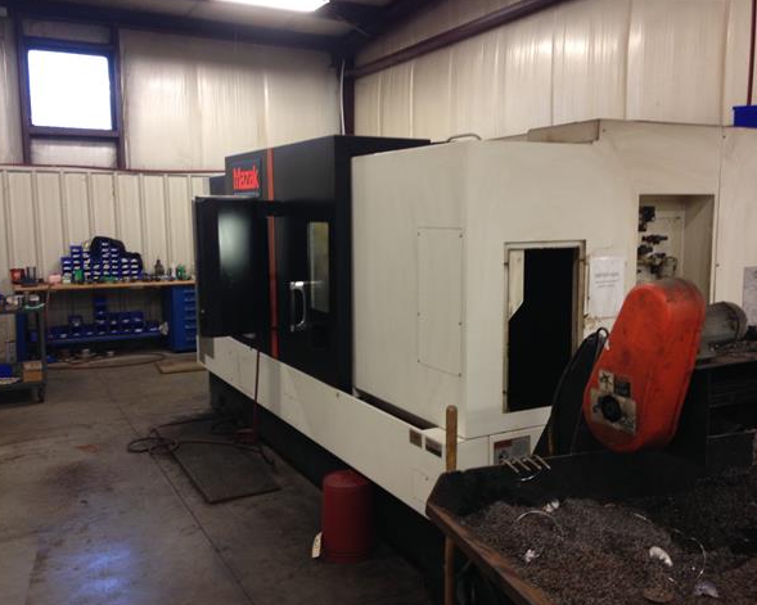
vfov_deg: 42.2
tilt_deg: -7.9
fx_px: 784
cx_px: 397
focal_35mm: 35
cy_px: 301
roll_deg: +0.5
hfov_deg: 51.5
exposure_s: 1/20
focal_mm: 4.12
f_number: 2.4
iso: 80
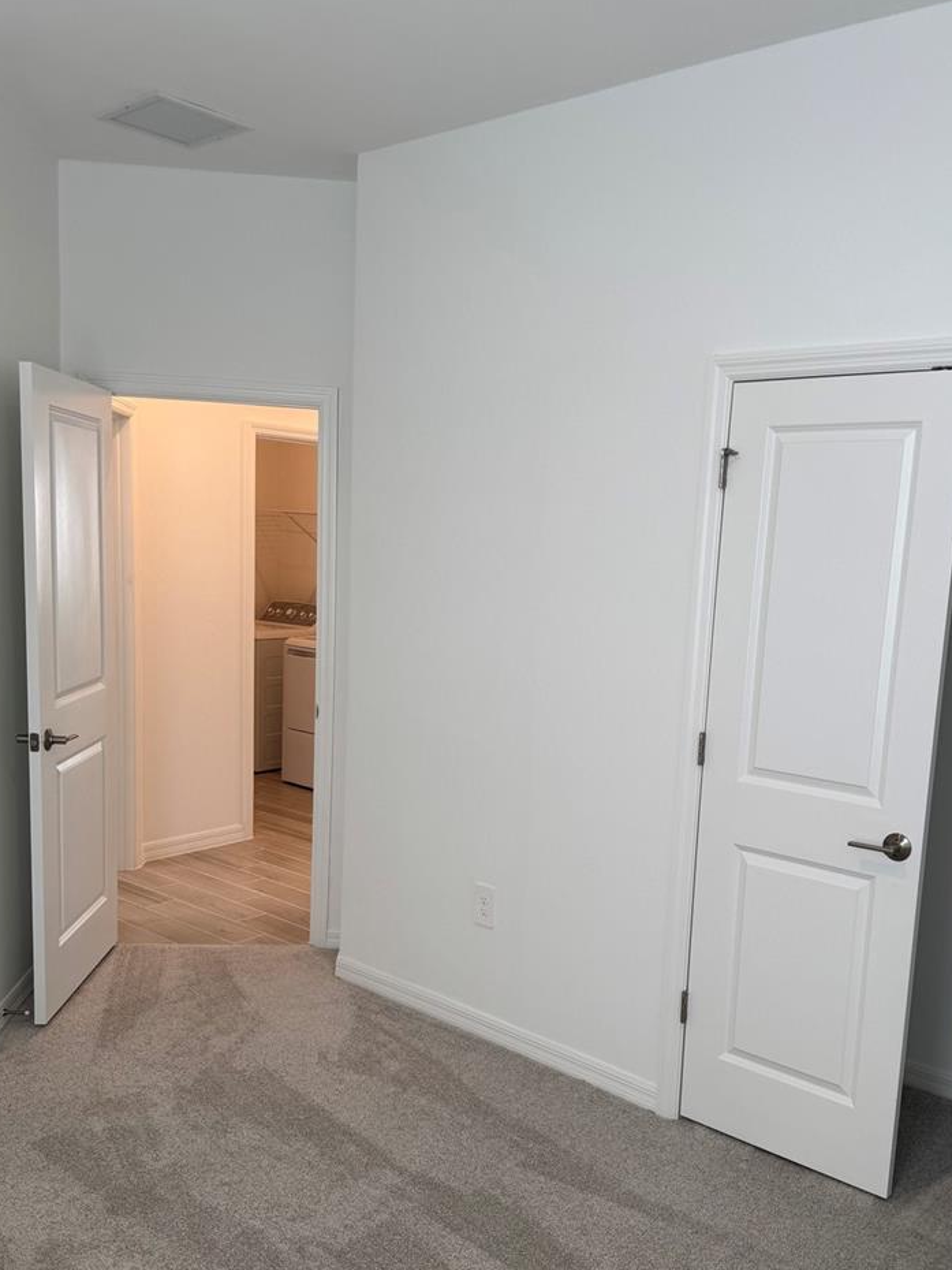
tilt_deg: -9.2
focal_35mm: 31
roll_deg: -2.0
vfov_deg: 58.1
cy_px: 723
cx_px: 509
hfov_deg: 45.4
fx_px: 1136
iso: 64
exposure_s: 1/120
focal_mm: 6.76
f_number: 1.78
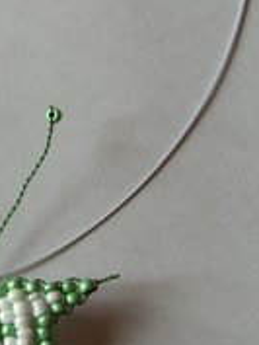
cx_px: -57
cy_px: 62
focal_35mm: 82
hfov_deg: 17.1
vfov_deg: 23.4
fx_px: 817
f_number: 3.4
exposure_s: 1/40
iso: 80
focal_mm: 5.2
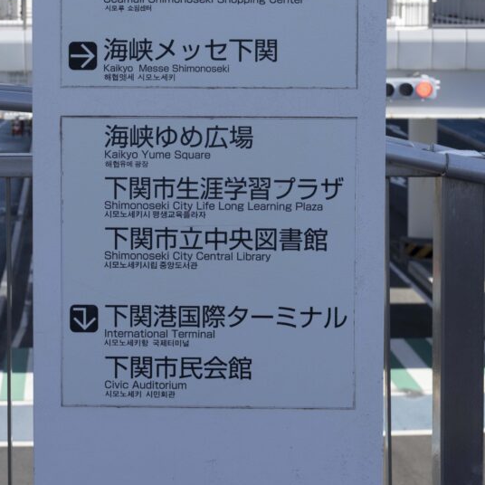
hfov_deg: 22.1
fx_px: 1236
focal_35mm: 78
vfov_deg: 21.9
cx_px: 186
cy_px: 90
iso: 100
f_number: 10
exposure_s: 1/100
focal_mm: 48
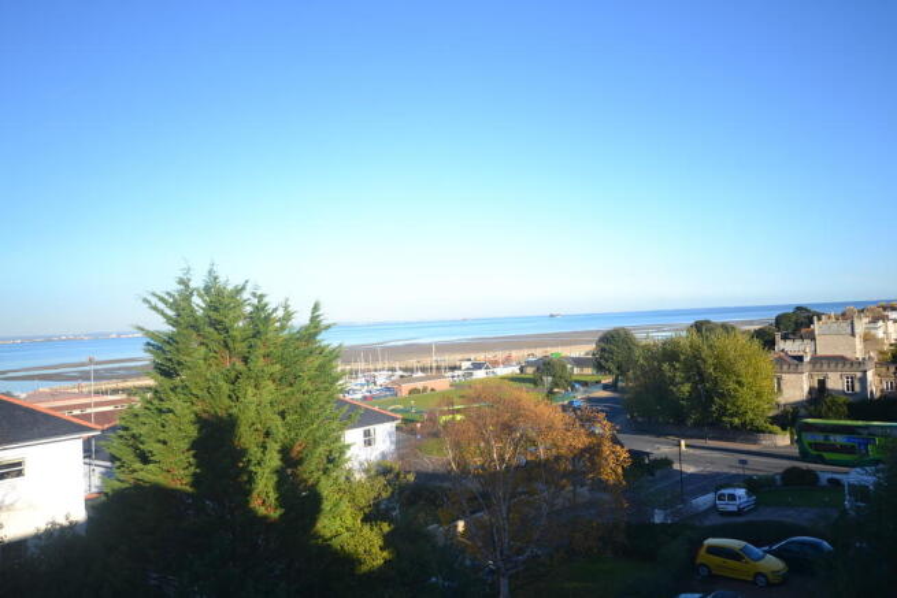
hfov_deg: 61.9
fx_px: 748
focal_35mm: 30
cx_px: 448
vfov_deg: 43.6
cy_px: 299
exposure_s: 1/160
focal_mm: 20
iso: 100
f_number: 6.3
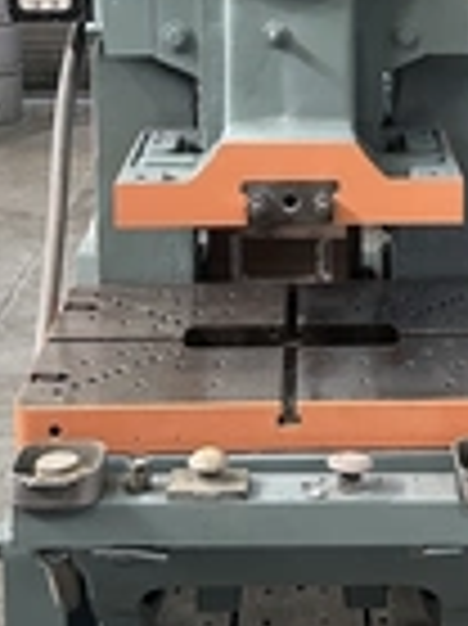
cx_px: 346
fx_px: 1354
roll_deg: -1.3
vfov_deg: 24.8
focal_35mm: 75
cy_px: 5
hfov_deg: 19.5
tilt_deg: -6.9
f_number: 1.5
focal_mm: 5.7
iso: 320
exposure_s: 1/60
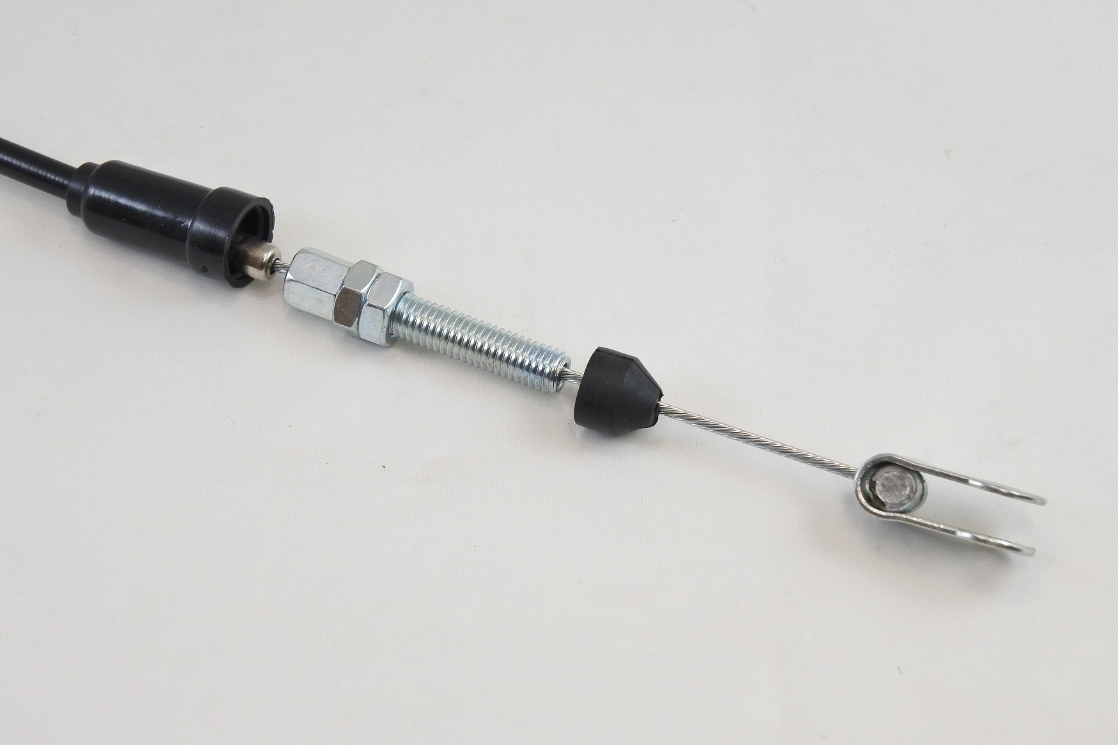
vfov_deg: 18.7
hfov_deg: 27.7
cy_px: 372
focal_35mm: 73
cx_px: 559
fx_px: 2266
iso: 560
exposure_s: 1/125
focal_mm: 27.2
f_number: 5.3
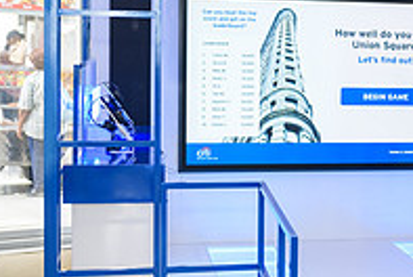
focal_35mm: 94
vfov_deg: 14.6
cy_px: 119
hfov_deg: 20.8
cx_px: 428
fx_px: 1080
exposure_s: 1/200
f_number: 3.2
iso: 400
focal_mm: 32
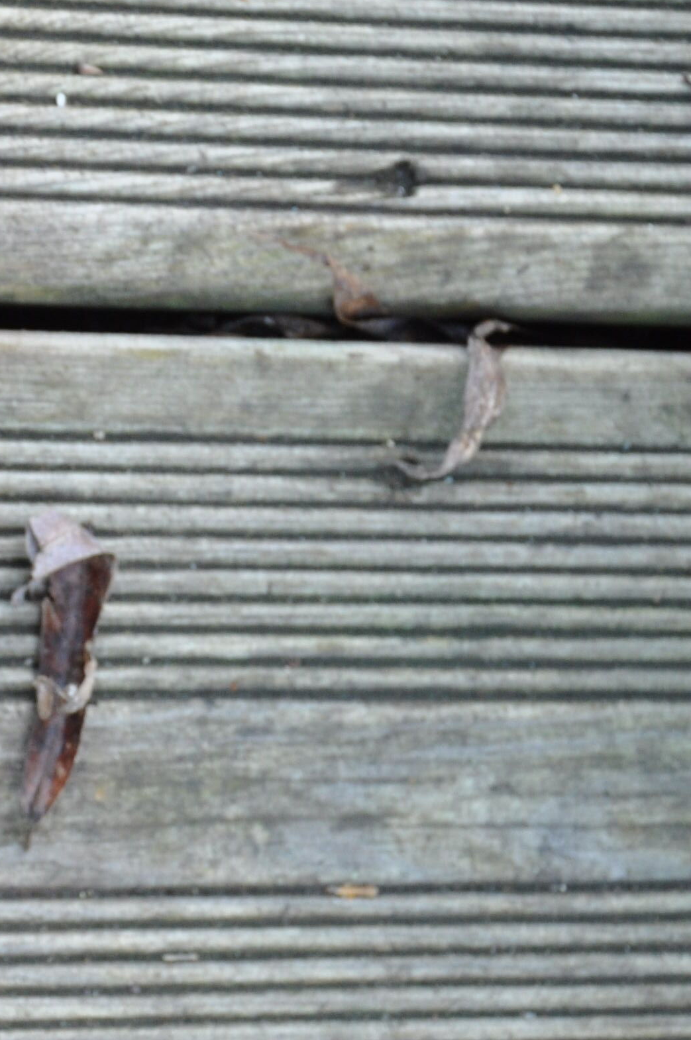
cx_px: -241
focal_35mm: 143
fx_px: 4137
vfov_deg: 14.3
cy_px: 415
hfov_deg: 9.4
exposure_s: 1/20
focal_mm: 35
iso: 500
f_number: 4.8
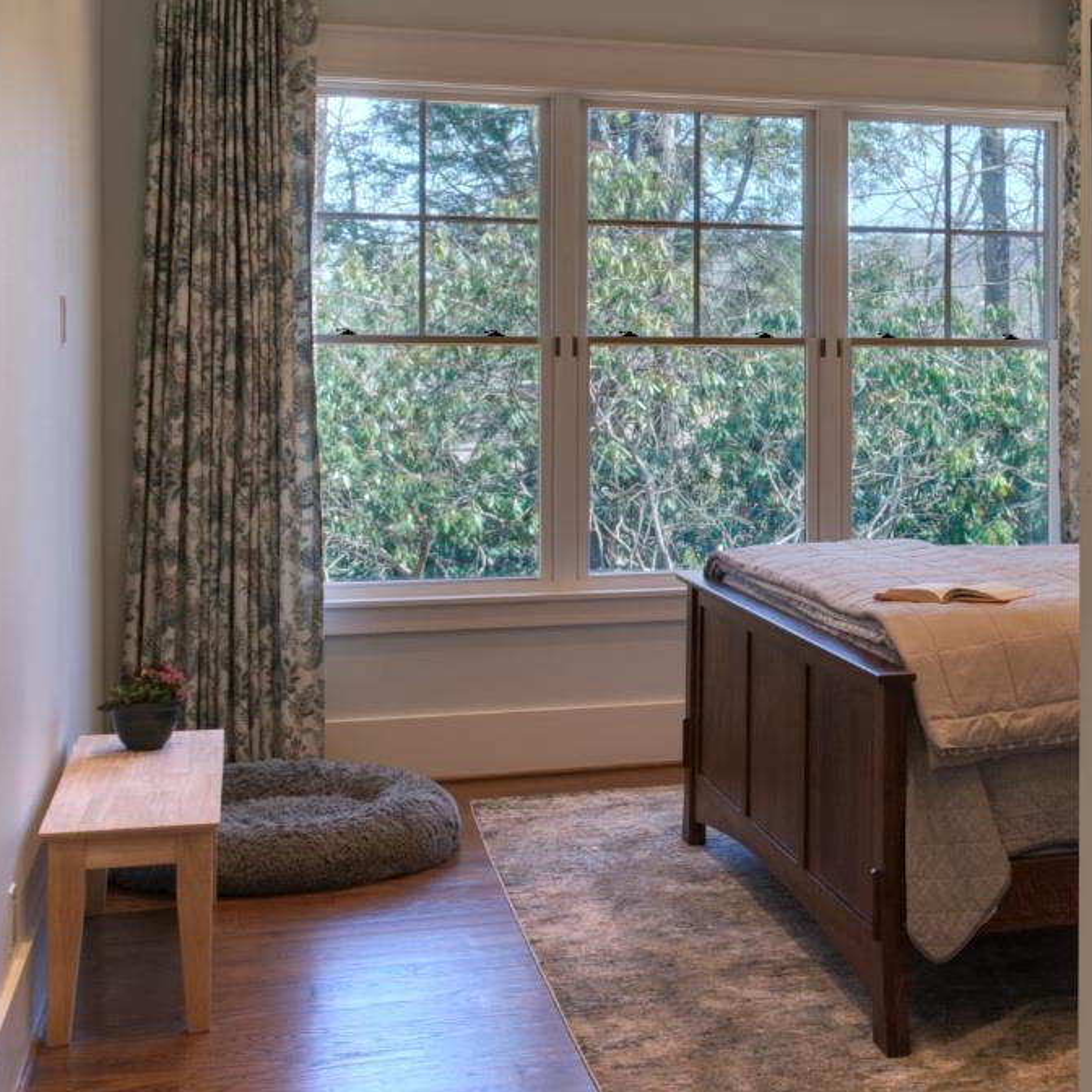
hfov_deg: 28.5
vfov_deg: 29.9
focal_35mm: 57
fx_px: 2034
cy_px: 384
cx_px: 1055
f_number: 10
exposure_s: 1/5
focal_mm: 22
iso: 200
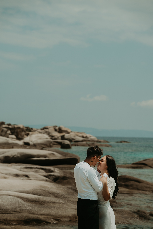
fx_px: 542
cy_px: 114
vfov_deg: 23.9
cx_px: 76
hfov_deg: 16.1
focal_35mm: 85
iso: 250
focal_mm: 85
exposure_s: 1/5000
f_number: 3.5
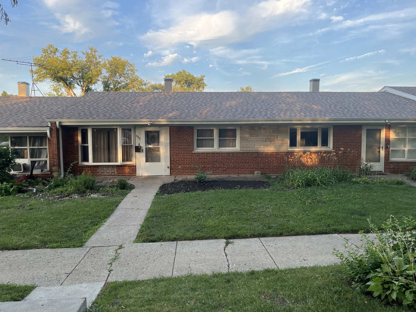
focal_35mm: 26
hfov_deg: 67.3
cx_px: 208
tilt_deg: -3.7
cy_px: 156
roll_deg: +0.6
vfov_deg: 53.1
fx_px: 312
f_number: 1.6
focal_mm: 5.1
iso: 40
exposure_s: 1/274
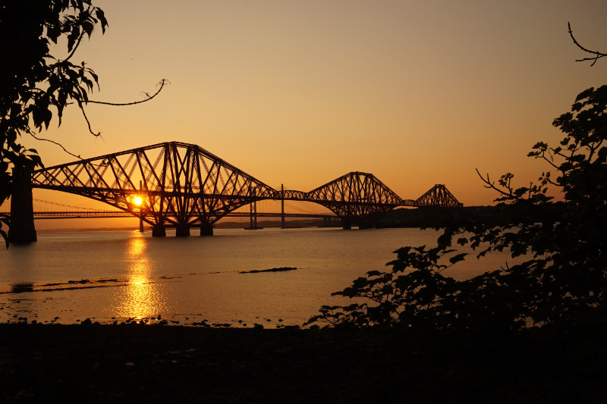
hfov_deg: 53.1
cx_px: 304
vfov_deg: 36.9
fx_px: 607
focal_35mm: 36
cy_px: 202
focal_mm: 24
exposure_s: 1/80
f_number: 14
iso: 100
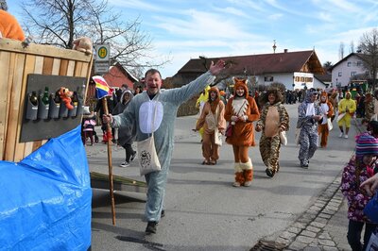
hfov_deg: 55.8
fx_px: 357
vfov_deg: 38.8
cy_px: 126
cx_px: 189
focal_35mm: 34
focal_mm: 34
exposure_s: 1/200
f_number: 22
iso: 1000
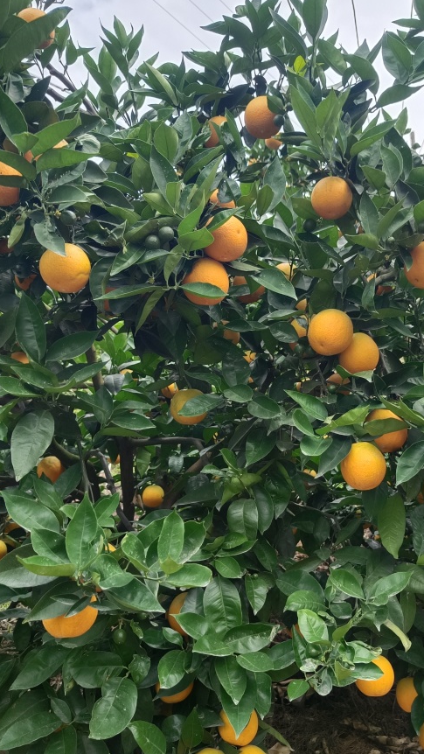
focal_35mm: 31
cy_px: 400
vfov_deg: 62.6
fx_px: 619
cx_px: 285
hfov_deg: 37.4
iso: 100
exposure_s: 1/124
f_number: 1.88
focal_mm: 5.59
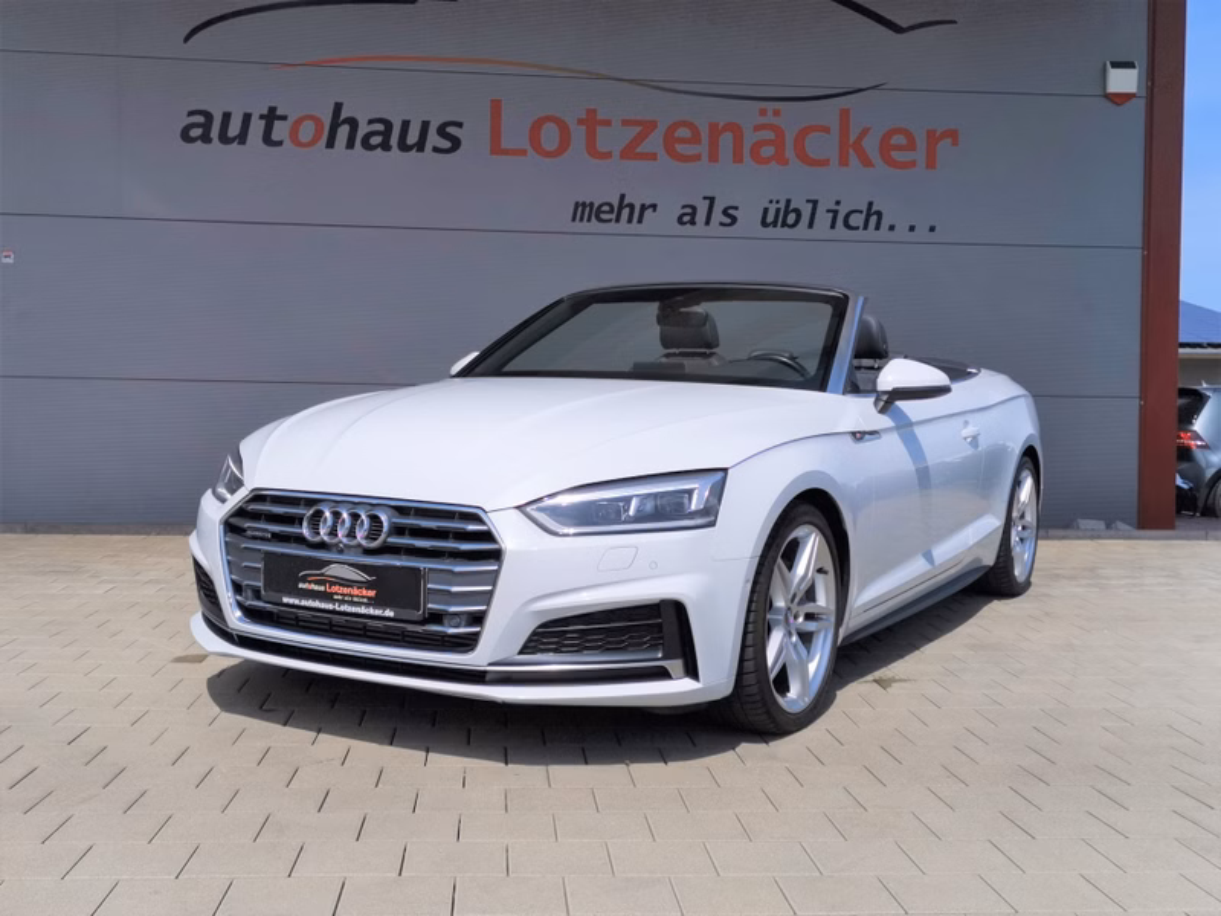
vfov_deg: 37.7
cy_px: 458
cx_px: 610
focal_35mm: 38
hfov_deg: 49.0
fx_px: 1340
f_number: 1.8
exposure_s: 1/6849
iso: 50
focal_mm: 5.58
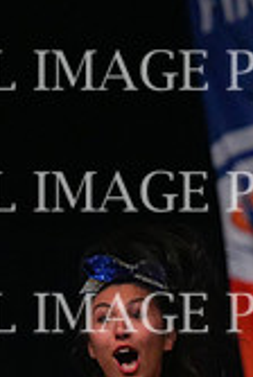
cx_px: 211
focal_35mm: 867
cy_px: 616
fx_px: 9101
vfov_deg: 2.4
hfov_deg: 1.6
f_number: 5.6
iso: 16000
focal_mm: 250
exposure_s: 1/1250
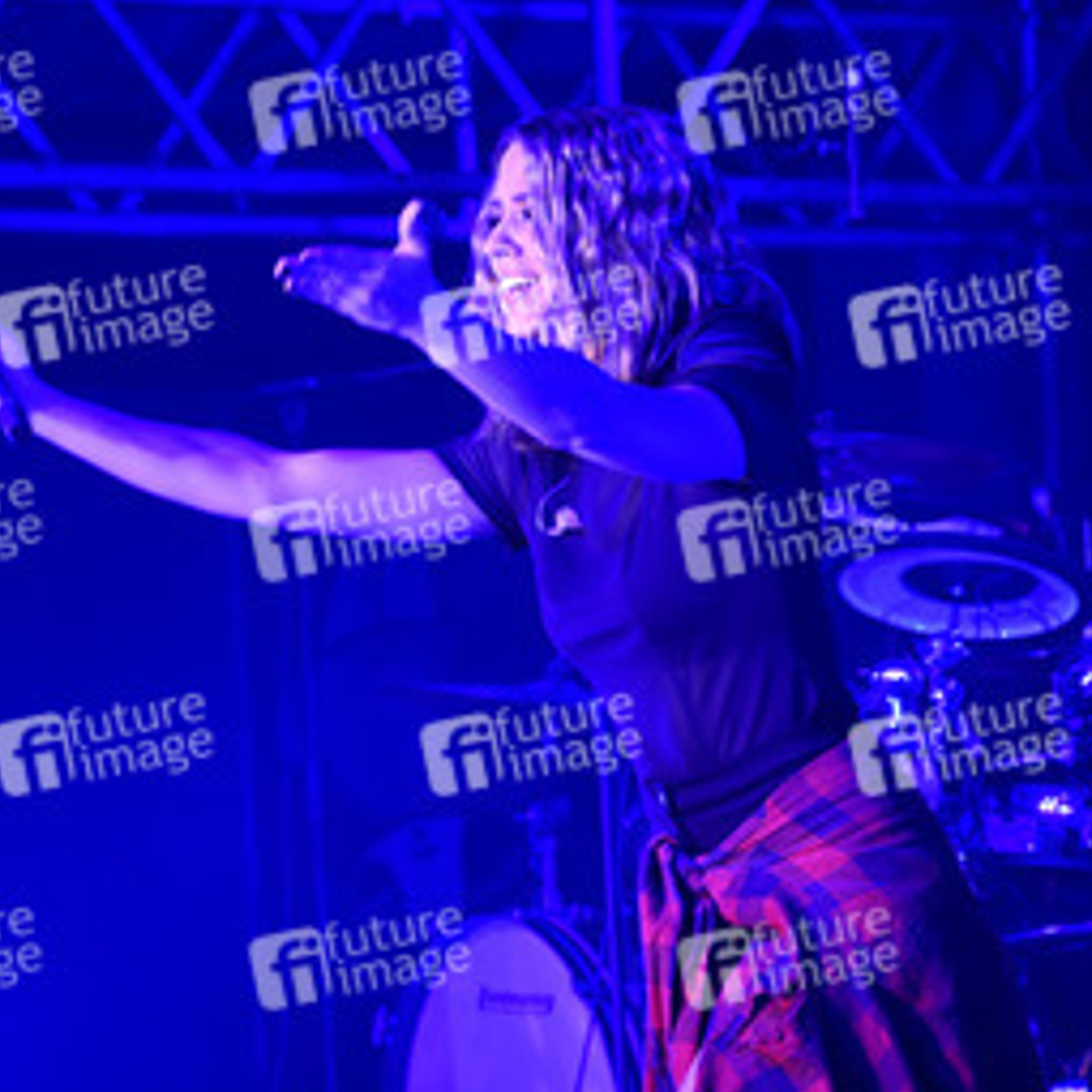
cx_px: 418
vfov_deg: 7.8
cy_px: 638
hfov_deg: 7.8
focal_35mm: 225
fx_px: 8030
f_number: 5.6
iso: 1600
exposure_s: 1/125
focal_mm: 100
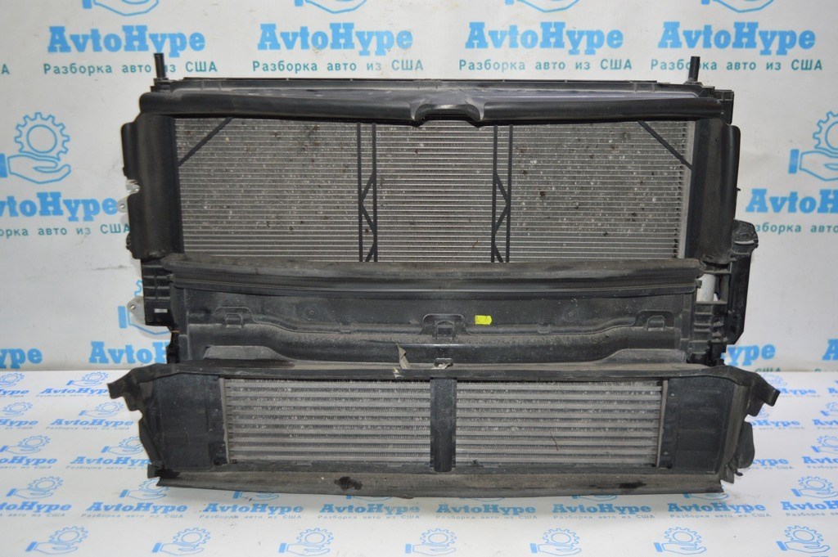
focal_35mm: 36
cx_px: 419
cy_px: 278
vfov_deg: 36.8
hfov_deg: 53.2
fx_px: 837
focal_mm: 24
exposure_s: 1/60
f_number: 4
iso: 640
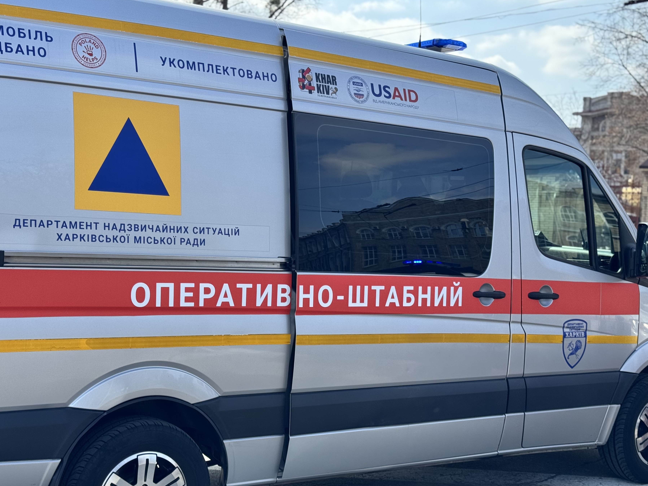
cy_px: 257
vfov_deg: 27.0
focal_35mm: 54
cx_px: 295
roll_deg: -2.6
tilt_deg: -2.6
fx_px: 1011
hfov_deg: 35.5
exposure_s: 1/1770
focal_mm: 6.76
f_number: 1.78
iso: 64
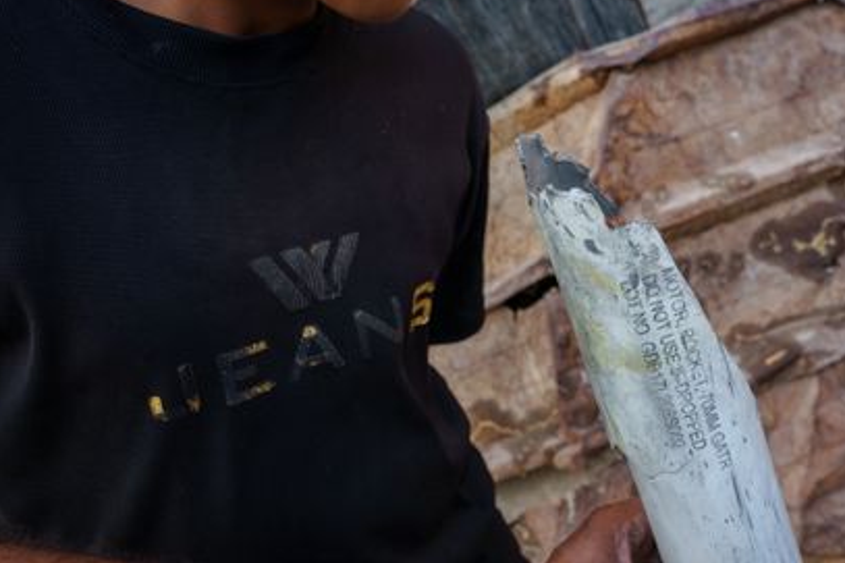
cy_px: 316
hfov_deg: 50.1
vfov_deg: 35.9
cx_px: 617
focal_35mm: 37
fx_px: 868
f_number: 6.3
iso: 500
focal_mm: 25.1
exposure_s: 1/160
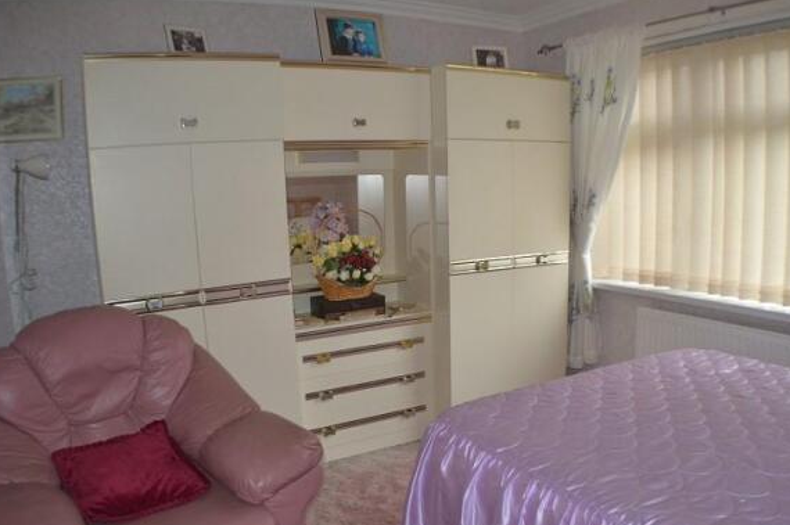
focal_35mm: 38
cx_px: 417
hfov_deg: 50.7
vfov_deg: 34.9
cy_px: 294
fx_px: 833
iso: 800
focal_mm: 22
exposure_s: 1/60
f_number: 3.8
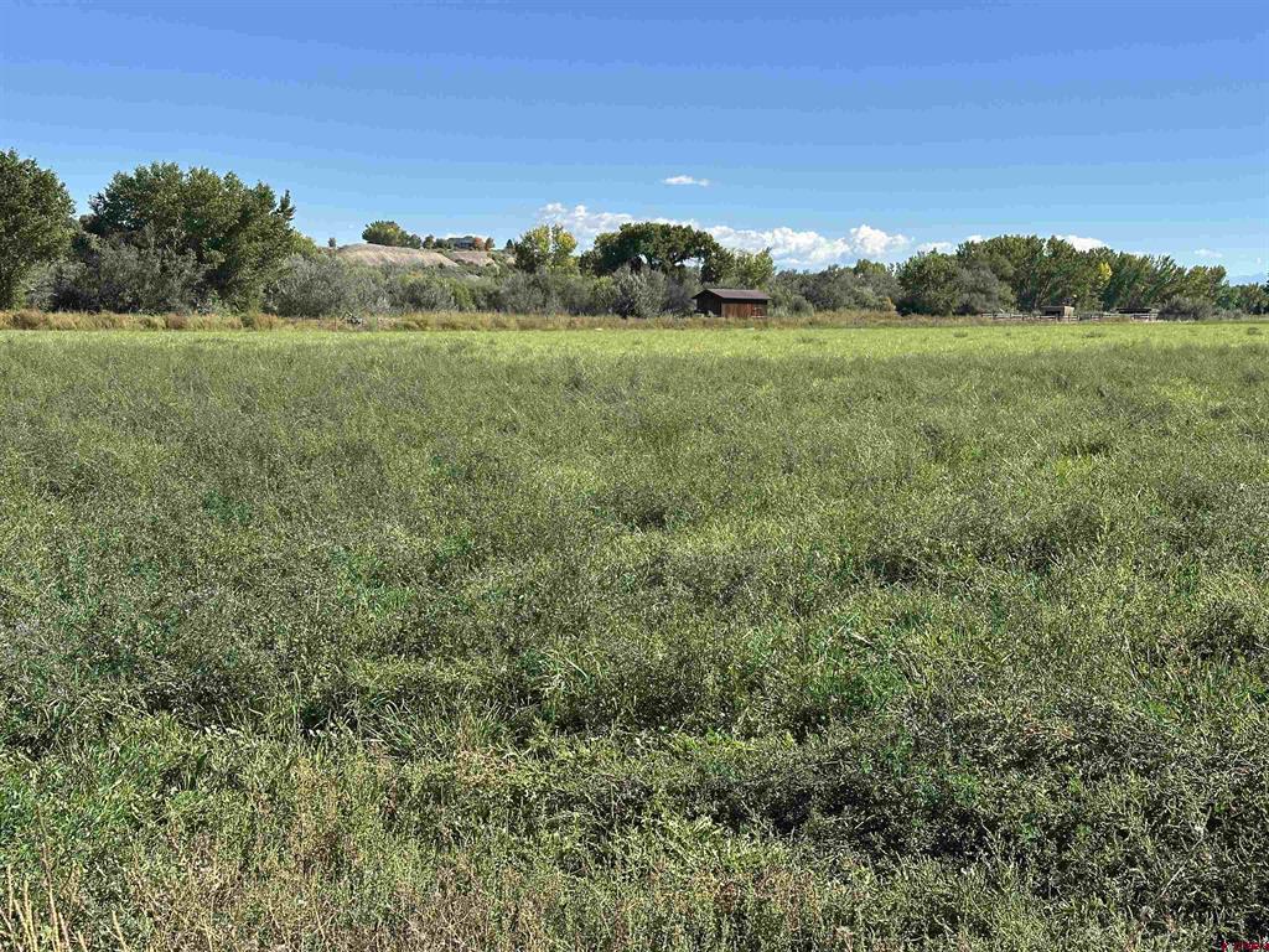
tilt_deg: -4.3
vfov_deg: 30.3
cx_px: 634
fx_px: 1760
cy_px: 476
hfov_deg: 39.7
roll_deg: -0.5
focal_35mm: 48
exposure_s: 1/2976
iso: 64
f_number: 1.78
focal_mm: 6.86
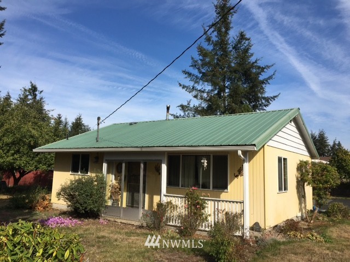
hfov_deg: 61.7
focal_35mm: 29
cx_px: 175
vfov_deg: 48.2
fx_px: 293
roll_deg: -2.3
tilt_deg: +7.0
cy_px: 131
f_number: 2.2
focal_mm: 4.15
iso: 25
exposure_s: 1/1748
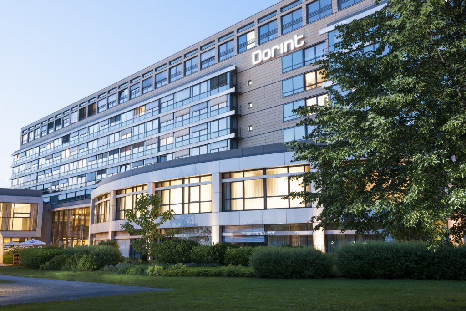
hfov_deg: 53.1
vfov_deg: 36.9
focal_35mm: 36
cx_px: 233
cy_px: 156
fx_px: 466
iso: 400
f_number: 8
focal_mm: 36
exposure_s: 3
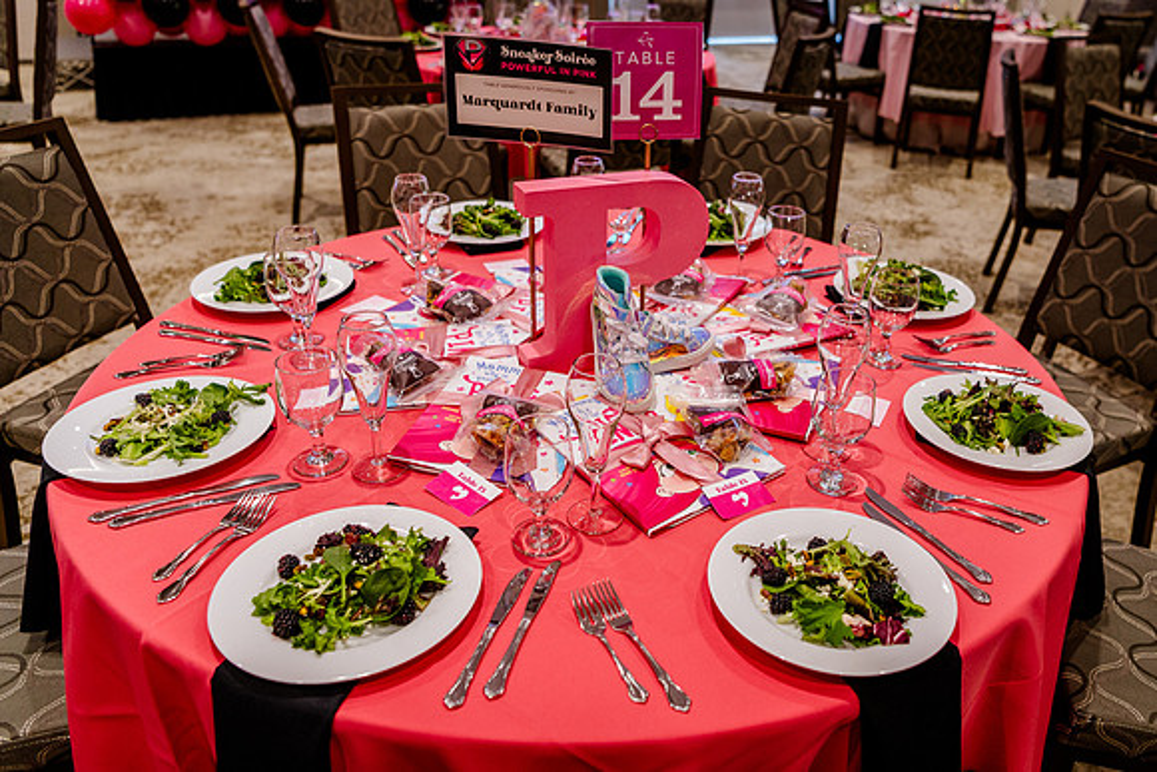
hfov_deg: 63.7
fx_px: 924
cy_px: 333
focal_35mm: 29
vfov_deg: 45.2
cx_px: 677
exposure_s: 1/60
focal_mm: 24
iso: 1000
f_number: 2.8
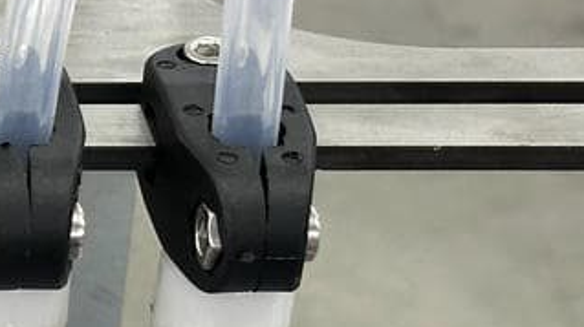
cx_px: -357
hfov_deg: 10.5
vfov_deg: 6.1
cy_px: 413
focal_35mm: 197
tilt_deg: -33.1
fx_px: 3049
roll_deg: +0.3
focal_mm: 6.86
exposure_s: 1/50
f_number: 1.78
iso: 160
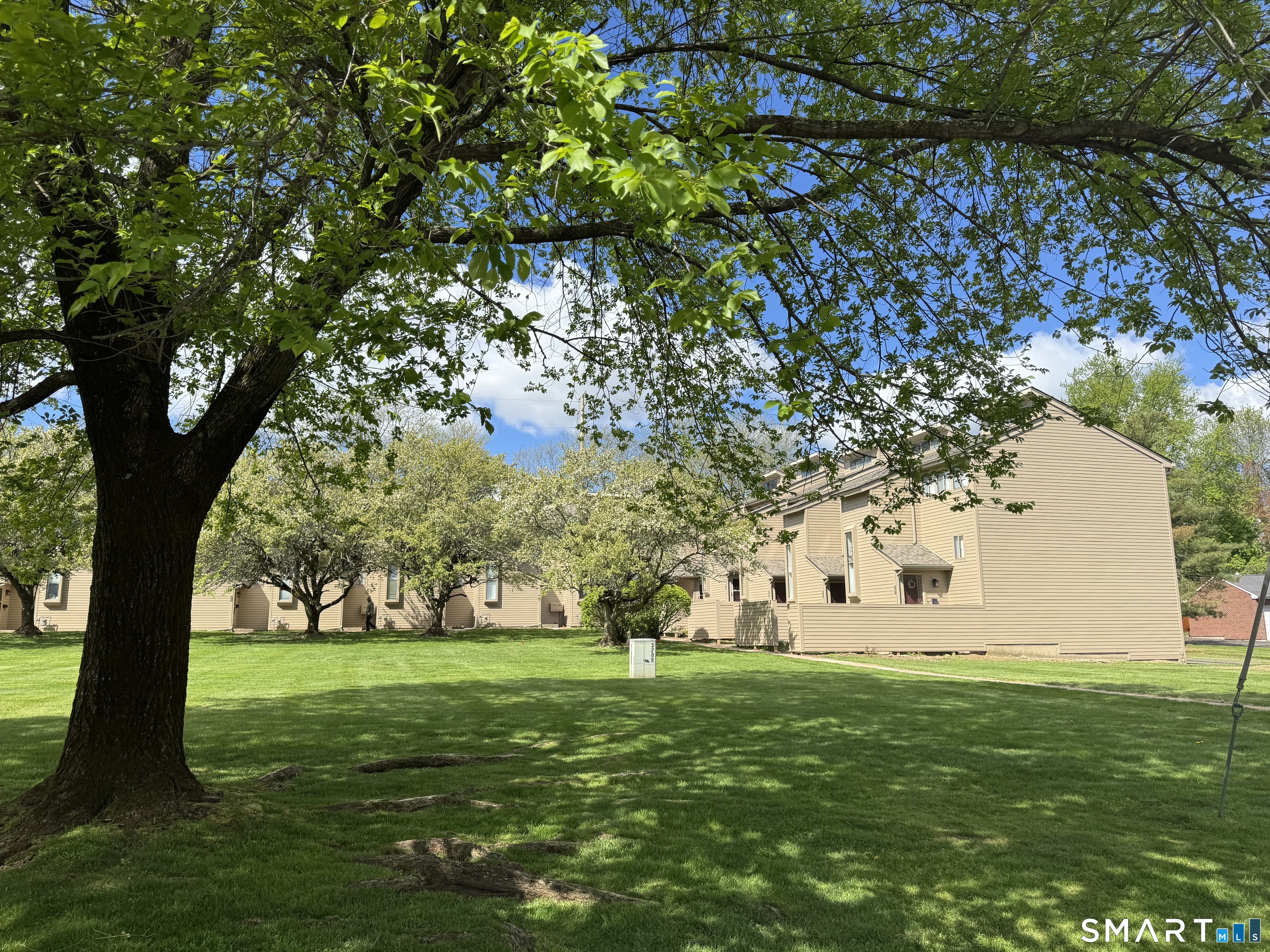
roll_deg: -0.1
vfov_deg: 56.8
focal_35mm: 24
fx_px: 881
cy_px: 476
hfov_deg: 71.6
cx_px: 635
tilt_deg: +8.9
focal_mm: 6.76
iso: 80
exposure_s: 1/3096
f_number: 1.78
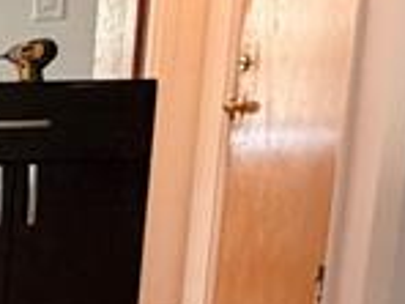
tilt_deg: -10.8
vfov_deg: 14.5
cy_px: 408
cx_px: -394
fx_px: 1135
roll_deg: +1.6
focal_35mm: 97
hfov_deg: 16.0
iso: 250
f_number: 2.2
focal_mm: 2.22
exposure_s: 1/60
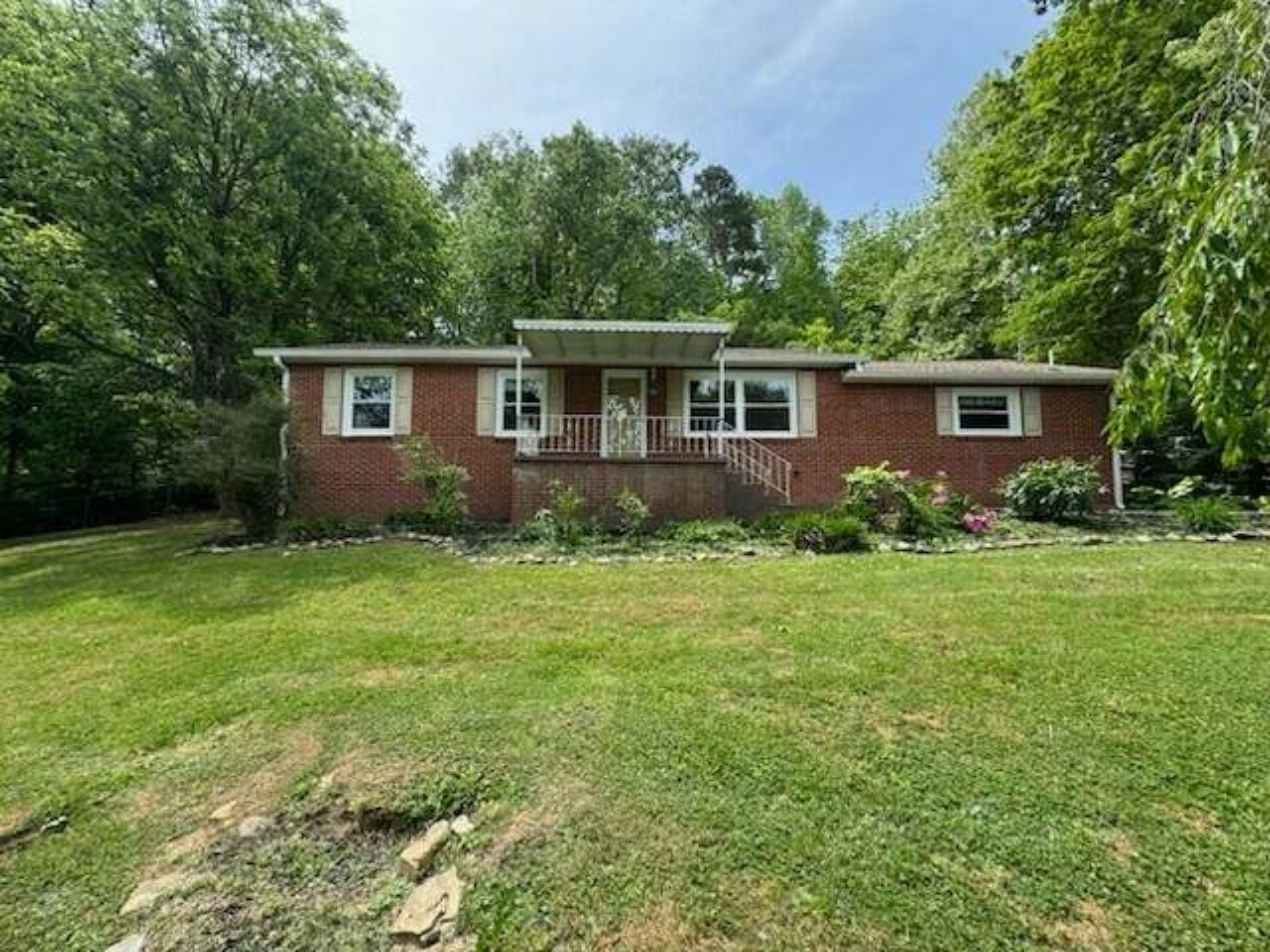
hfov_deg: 102.1
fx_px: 514
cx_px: 635
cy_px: 476
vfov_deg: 85.7
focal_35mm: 14
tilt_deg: +3.6
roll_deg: +0.0
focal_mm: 2.22
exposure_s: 1/464
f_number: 2.2
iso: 40
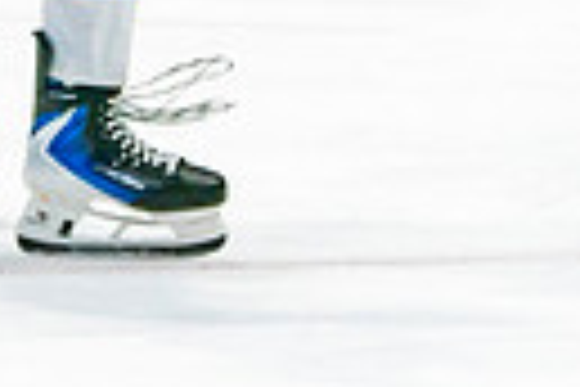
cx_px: 130
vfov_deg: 1.8
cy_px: -92
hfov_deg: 2.7
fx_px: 12098
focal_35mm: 751
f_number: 2.8
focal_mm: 70
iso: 400
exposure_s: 1/640
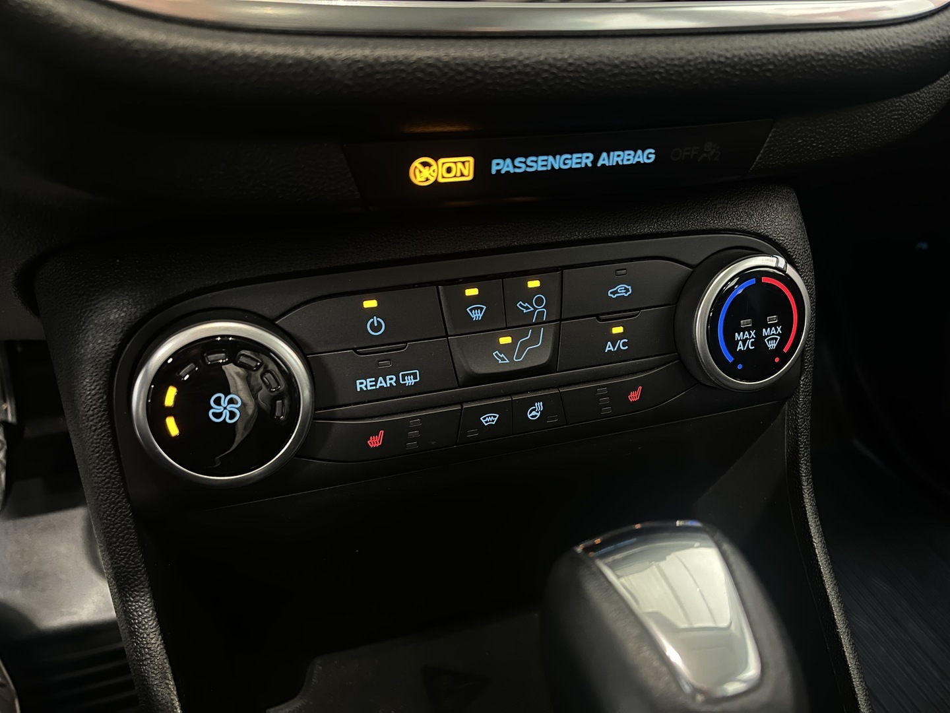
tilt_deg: -32.6
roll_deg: -2.9
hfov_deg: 67.3
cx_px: 475
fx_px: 714
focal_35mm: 26
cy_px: 356
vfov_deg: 53.1
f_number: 1.6
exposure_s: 1/25
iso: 1000
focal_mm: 5.1
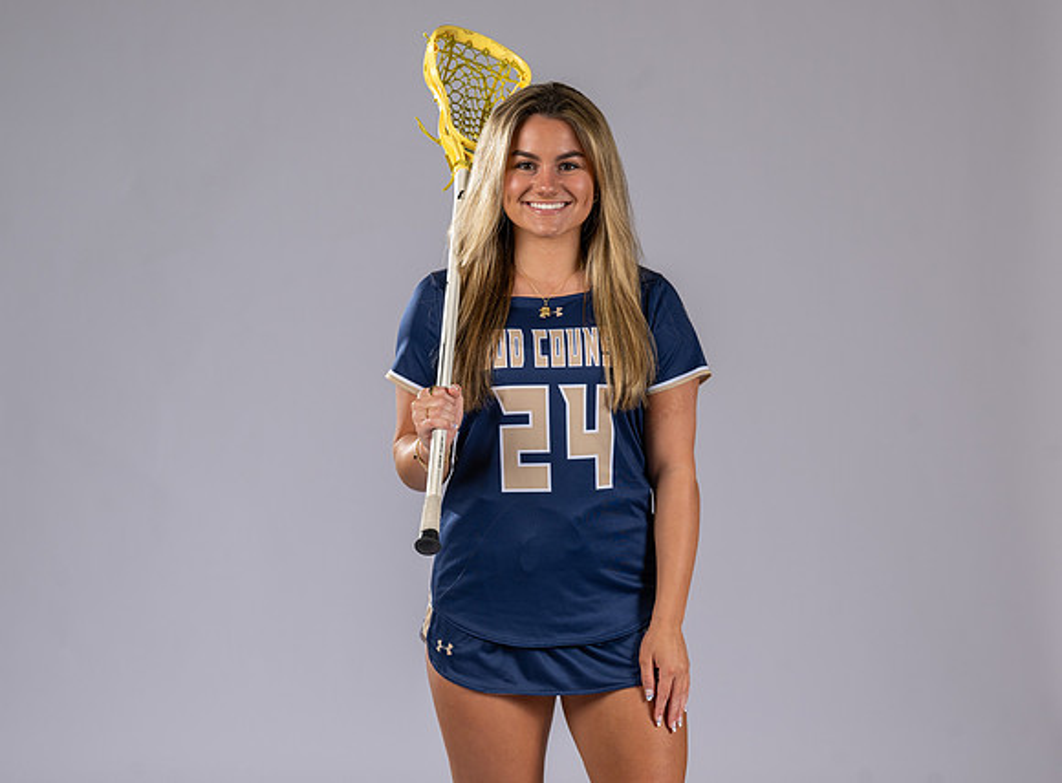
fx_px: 3498
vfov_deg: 12.8
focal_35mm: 115
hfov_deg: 17.3
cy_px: 412
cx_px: 601
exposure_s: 1/200
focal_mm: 93
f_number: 6.3
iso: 250
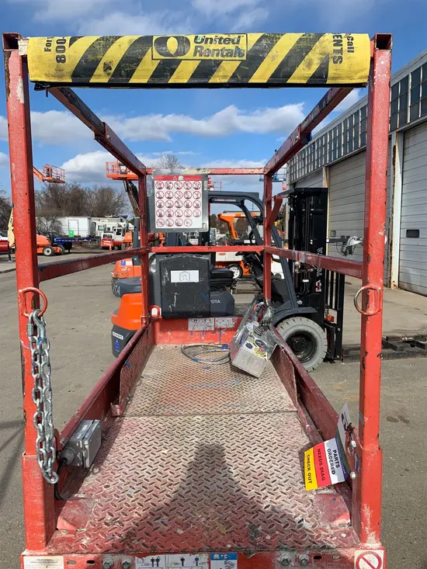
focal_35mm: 26
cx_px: 214
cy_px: 284
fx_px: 428
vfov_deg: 67.3
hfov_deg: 53.1
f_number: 1.8
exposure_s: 1/2364
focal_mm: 4.25
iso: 25
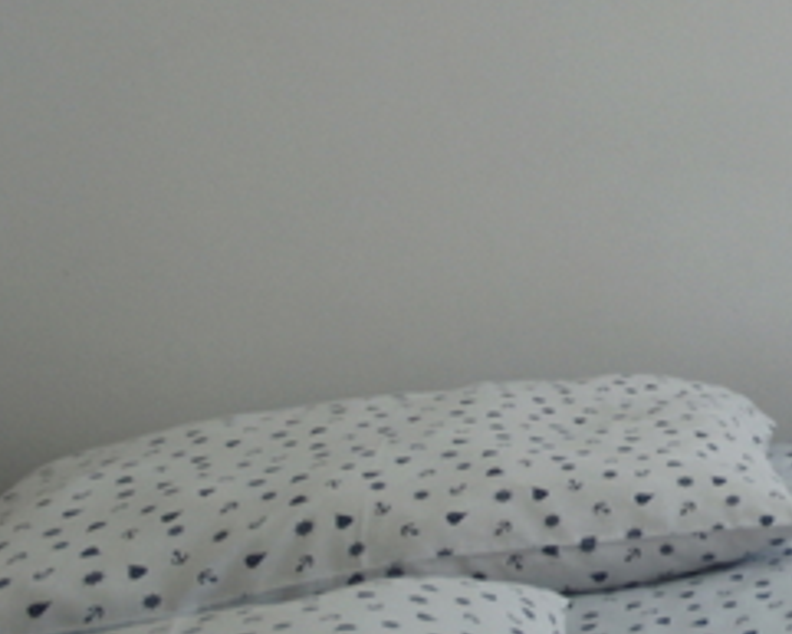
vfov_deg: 20.8
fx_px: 1641
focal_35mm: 70
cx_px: 1476
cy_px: -66
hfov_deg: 19.3
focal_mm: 10
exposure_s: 1/30
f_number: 4.5
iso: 100
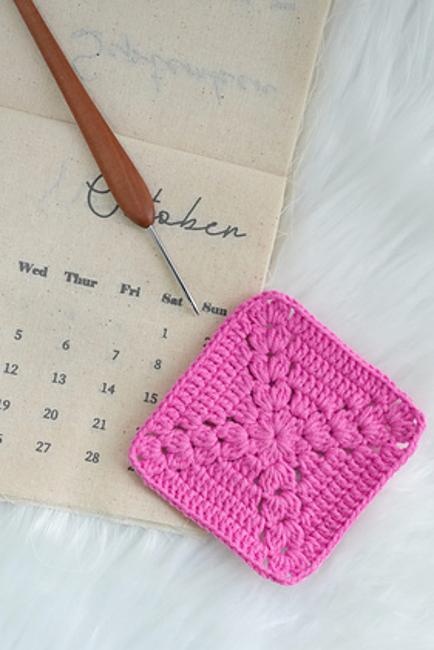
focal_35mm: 70
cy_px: 361
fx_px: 1265
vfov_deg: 28.8
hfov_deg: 19.5
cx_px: 209
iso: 3200
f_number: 5.6
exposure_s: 1/250
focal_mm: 59
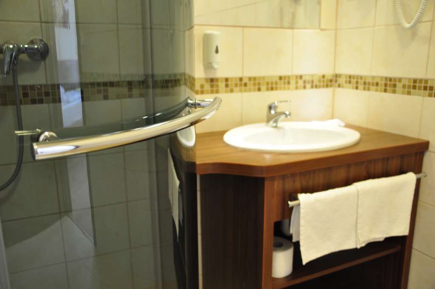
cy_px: 144
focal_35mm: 32
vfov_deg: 41.6
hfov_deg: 59.6
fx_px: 380
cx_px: 218
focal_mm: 21
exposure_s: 1/5
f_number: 3.8
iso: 400
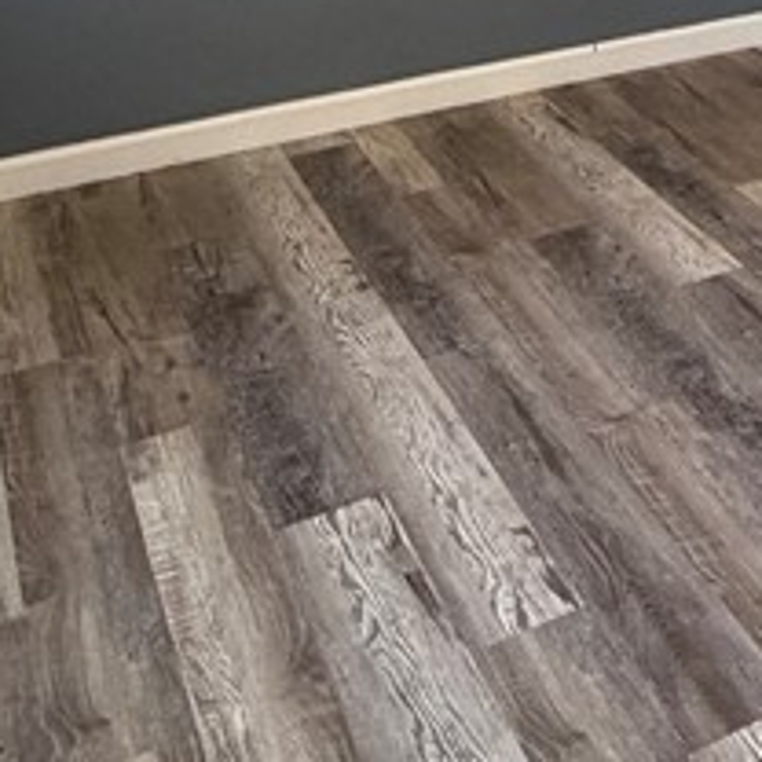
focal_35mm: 61
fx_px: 1519
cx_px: 784
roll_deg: -1.0
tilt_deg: -1.2
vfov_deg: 21.9
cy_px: -462
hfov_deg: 26.5
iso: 250
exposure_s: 1/60
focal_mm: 2.22
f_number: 2.2
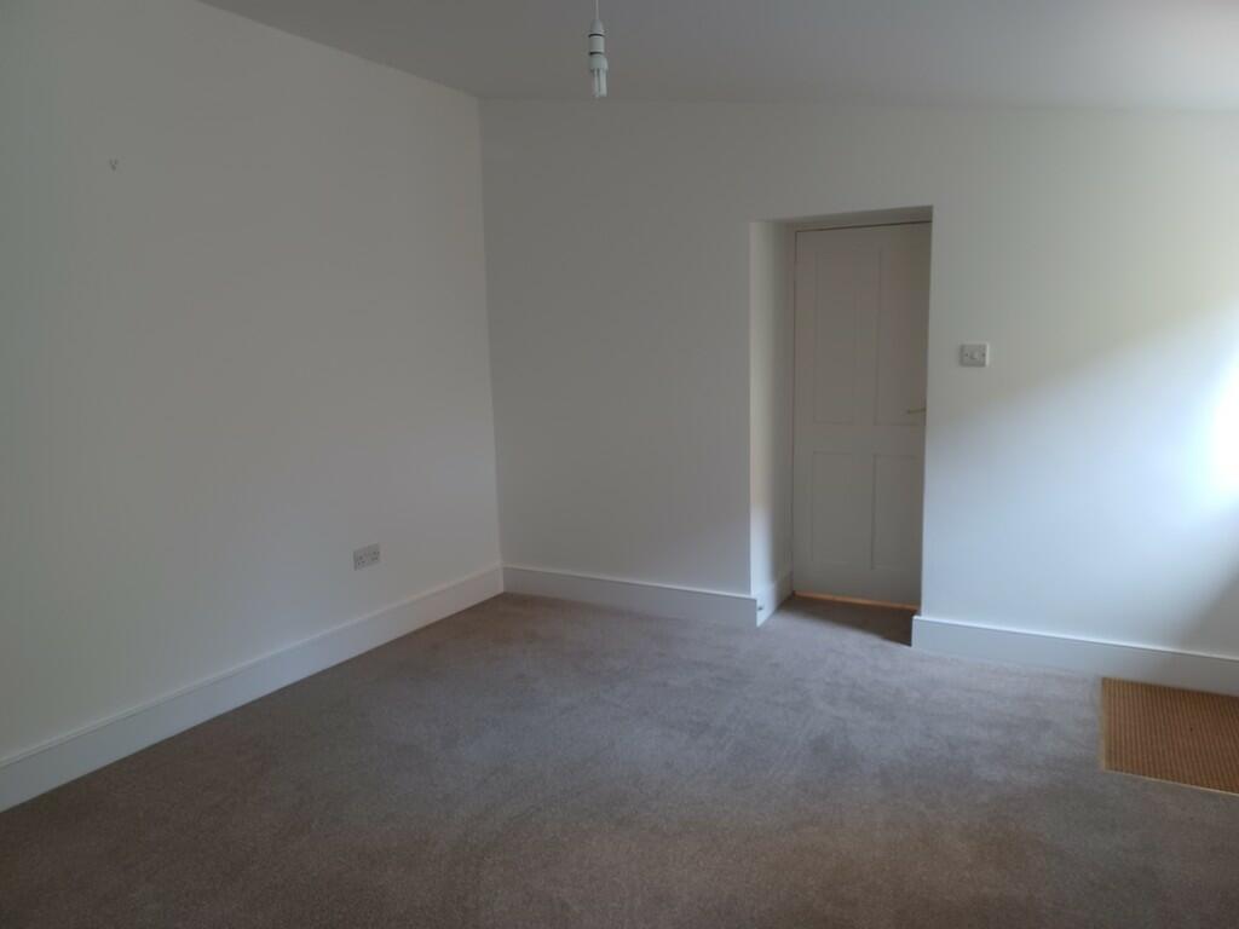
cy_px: 464
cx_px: 620
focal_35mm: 25
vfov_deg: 54.9
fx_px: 895
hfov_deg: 69.4
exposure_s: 1/33
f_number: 1.8
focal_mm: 4.6
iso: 320
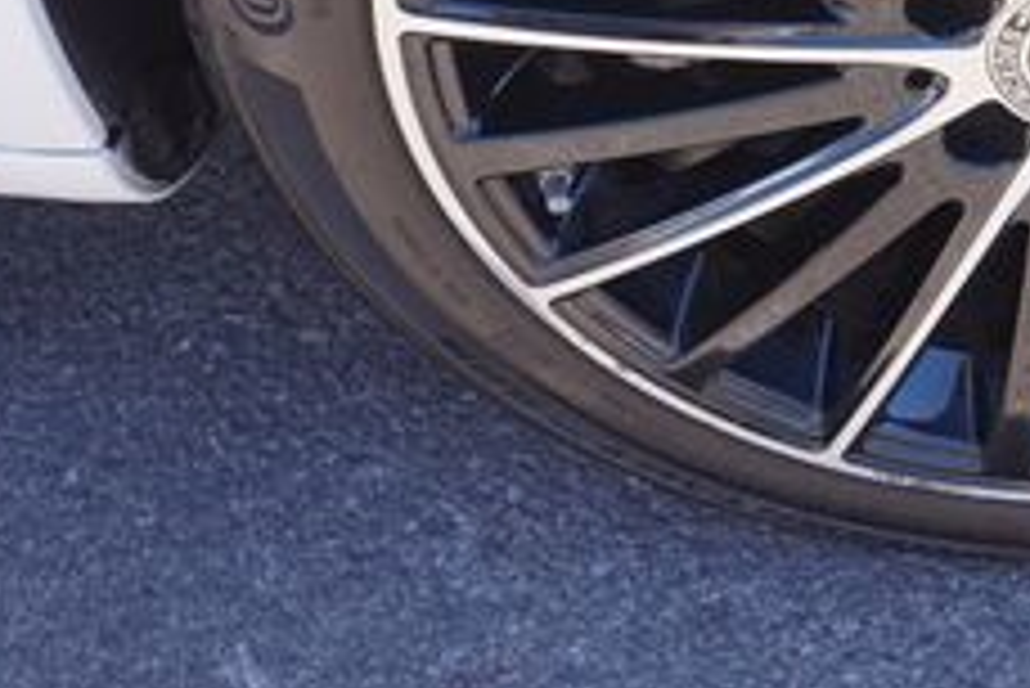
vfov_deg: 18.9
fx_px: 1918
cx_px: 873
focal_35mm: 67
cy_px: -193
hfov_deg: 29.2
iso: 100
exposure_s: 1/80
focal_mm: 16
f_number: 5.6
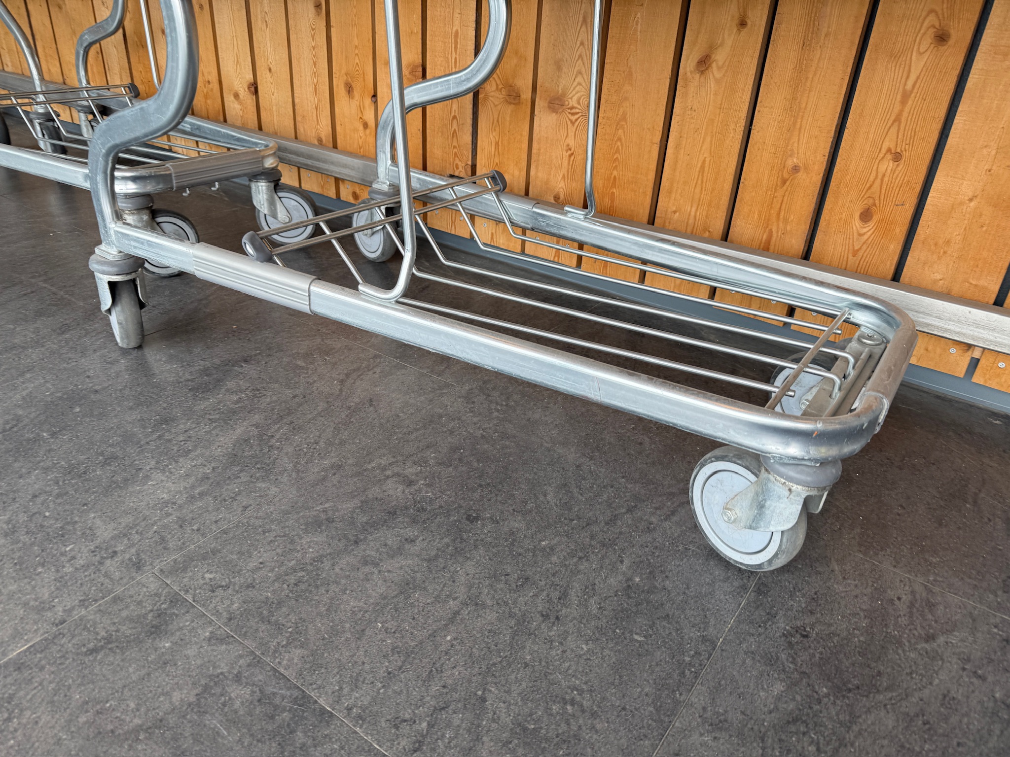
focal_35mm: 24
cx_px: 505
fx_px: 700
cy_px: 378
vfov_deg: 56.8
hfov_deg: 71.6
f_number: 1.78
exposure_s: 1/123
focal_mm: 6.76
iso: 64
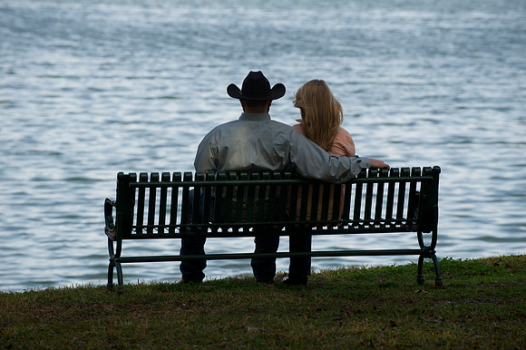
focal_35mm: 200
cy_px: 175
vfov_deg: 6.9
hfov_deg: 10.3
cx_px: 263
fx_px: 2920
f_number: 5
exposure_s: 1/320
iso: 250
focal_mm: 200
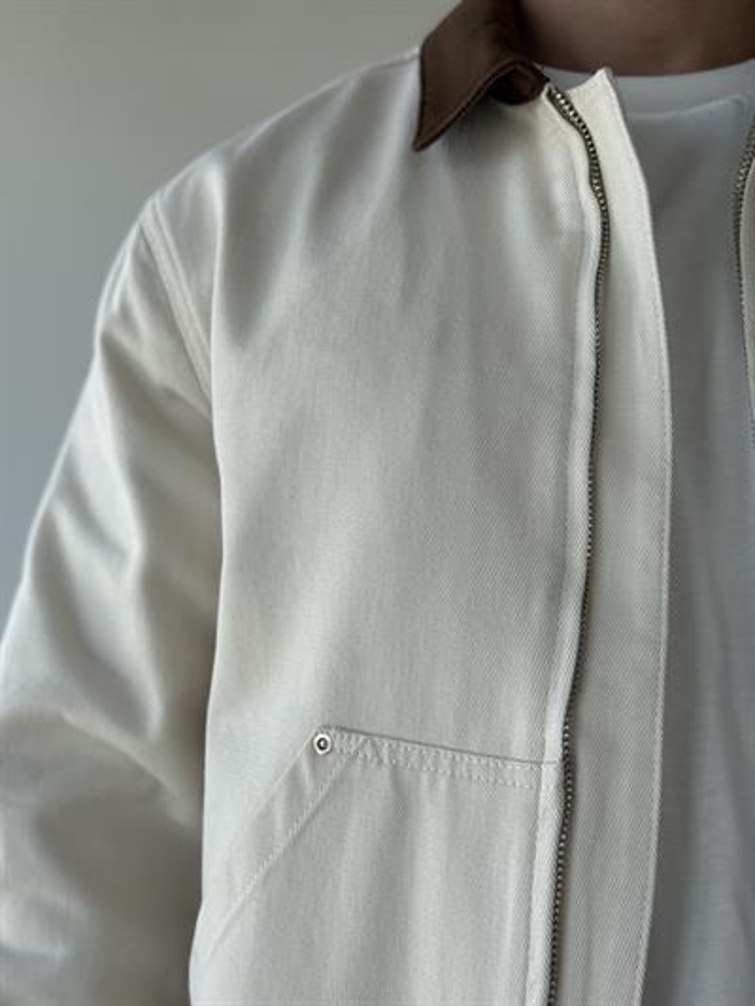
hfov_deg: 30.3
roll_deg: +0.3
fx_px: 1395
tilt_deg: +2.4
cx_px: 378
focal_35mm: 48
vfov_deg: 39.6
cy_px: 503
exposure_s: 1/615
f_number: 1.78
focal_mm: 6.76
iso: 64
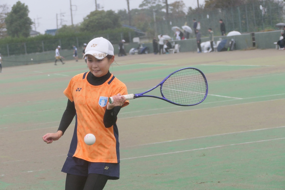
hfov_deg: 15.2
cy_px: 95
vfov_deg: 10.2
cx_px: 142
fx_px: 1069
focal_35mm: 135
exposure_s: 1/3200
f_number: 3.9
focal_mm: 49.07
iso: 1000
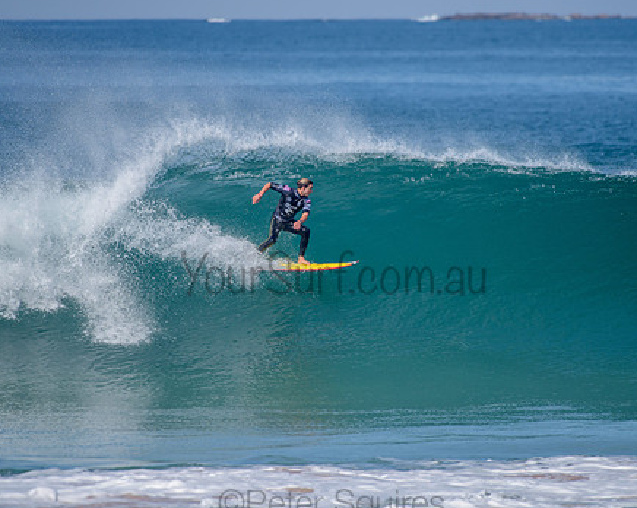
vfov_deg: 2.5
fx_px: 11772
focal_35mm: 625
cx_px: 332
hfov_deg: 3.1
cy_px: 261
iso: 160
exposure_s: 1/2000
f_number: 5.6
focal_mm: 500
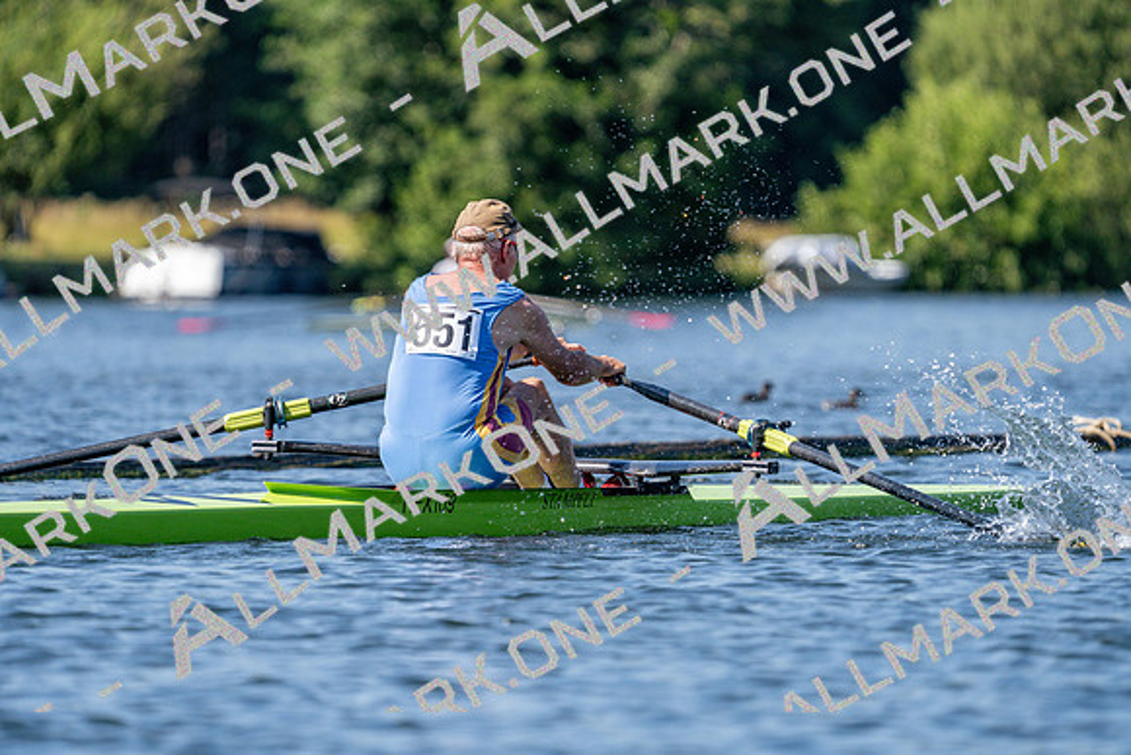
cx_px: 566
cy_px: 378
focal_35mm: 437
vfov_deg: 3.1
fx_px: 13732
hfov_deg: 4.7
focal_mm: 437
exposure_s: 1/1600
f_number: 6.3
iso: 320
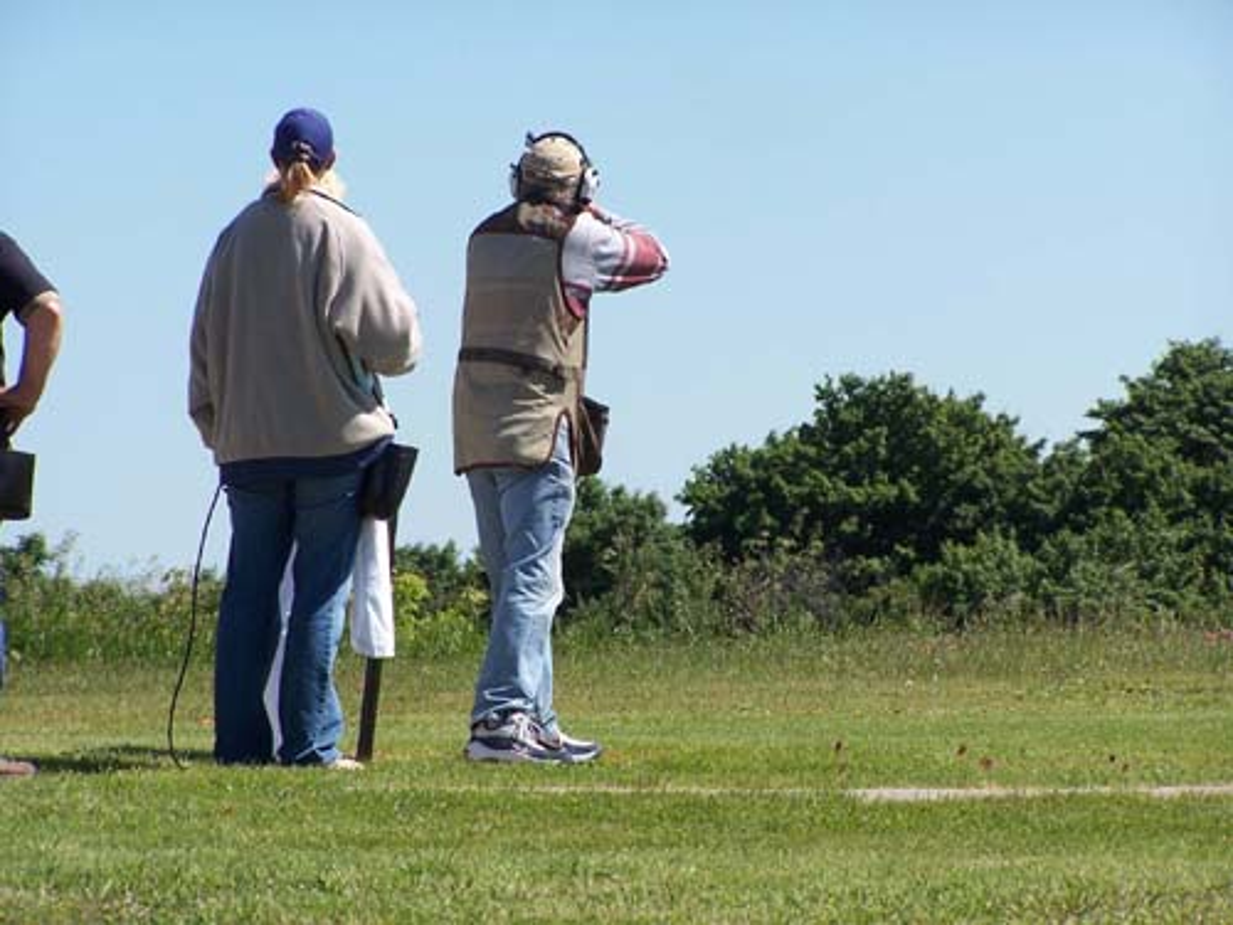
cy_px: 462
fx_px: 8477
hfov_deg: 8.3
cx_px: 616
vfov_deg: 6.2
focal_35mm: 238
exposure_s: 1/500
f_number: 4.5
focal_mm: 39.5
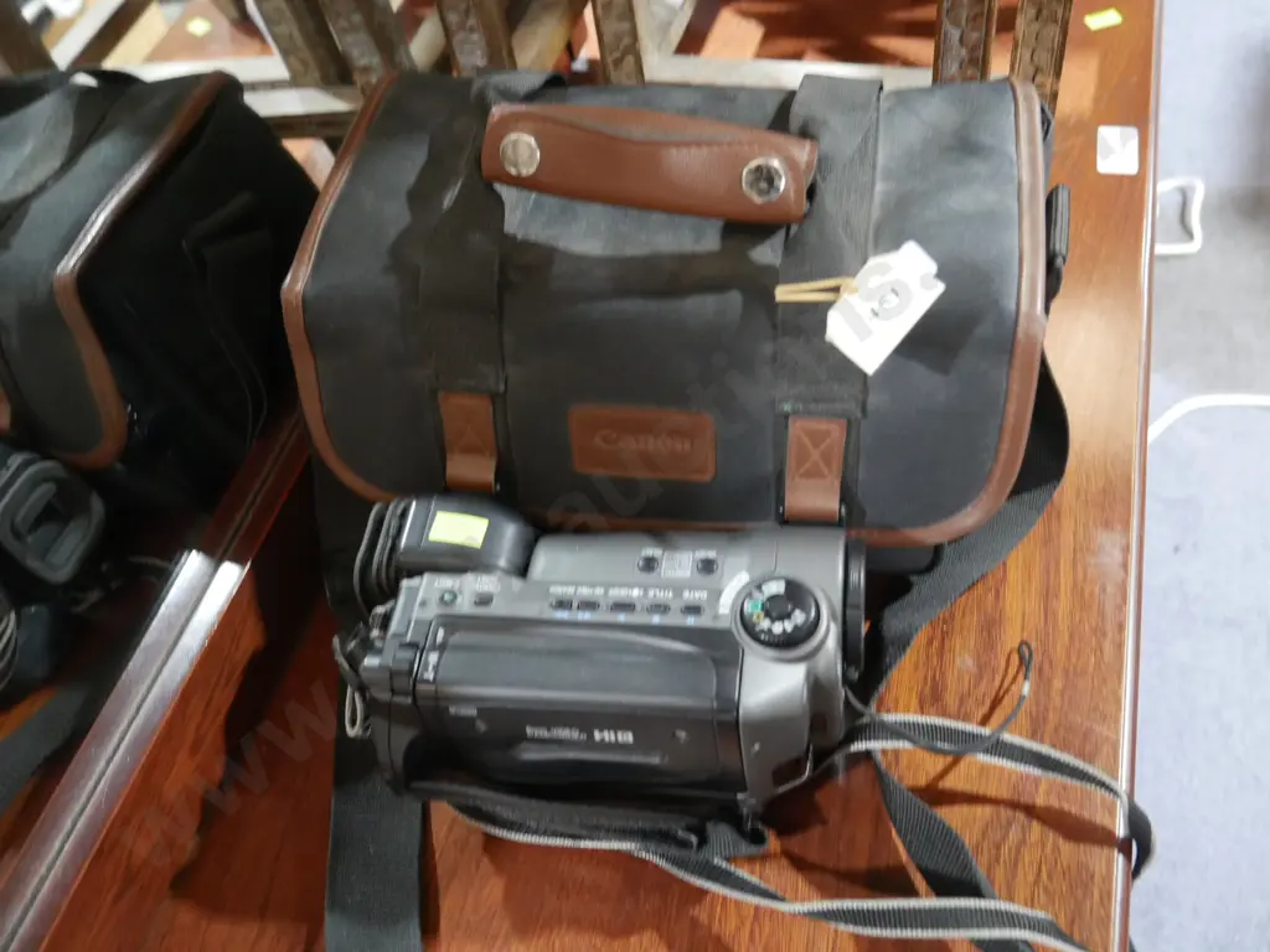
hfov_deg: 56.8
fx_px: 1174
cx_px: 635
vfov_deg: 44.2
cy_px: 476
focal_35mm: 32
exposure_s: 1/50
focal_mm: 16
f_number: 3.6
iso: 3200
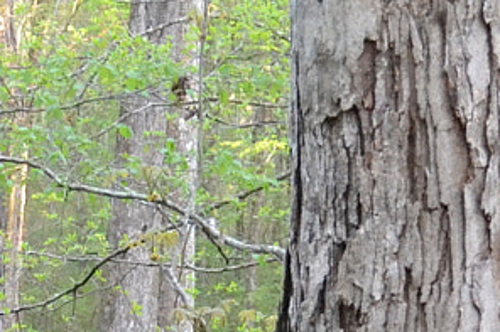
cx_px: -61
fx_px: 3373
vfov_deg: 5.5
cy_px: 802
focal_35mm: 243
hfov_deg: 8.4
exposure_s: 1/400
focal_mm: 30
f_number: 4.5
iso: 3200
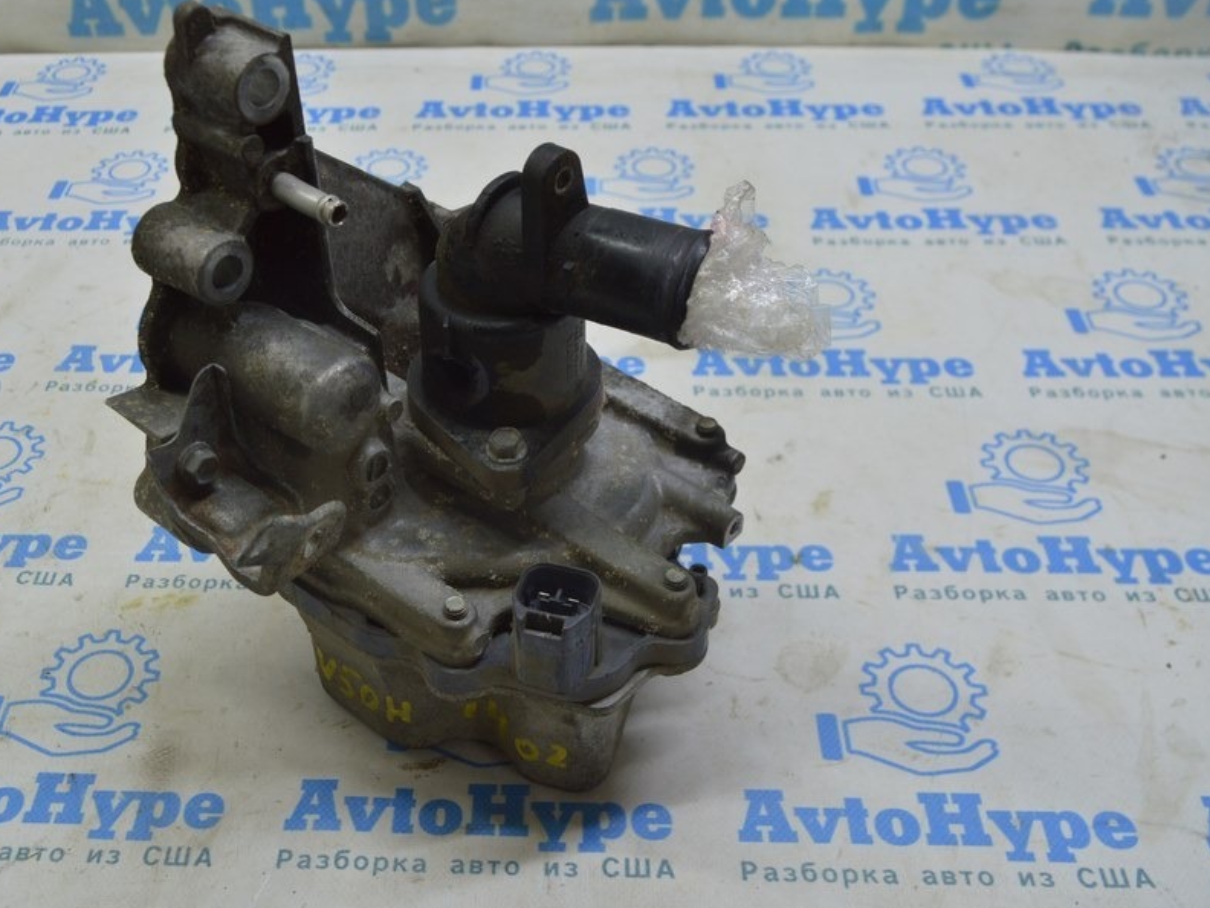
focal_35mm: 41
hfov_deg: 45.3
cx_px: 443
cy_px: 412
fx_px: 1433
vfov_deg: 35.1
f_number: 5.6
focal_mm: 22
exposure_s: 1/40
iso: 400
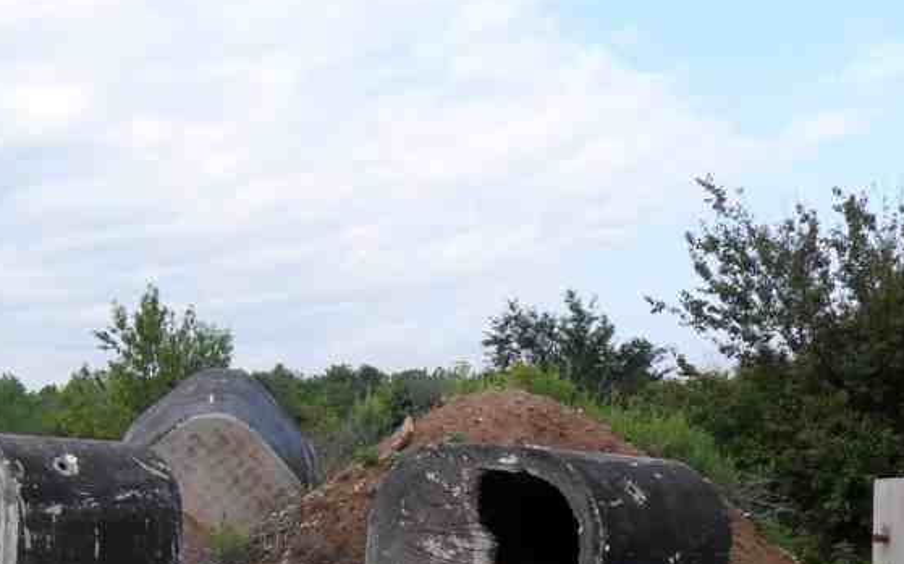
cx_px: 197
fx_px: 1675
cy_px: 561
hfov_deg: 29.6
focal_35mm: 68
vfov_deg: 18.6
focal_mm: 6.3
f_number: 3
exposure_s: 1/500
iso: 80
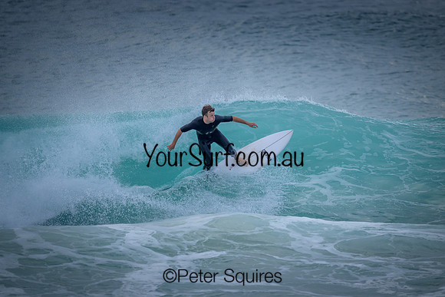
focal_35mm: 800
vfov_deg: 1.7
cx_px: 222
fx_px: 9891
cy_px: 148
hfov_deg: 2.6
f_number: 6.3
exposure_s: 1/2000
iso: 720
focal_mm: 800
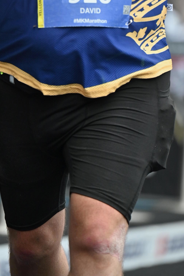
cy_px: -10
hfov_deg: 3.3
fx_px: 3196
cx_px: 47
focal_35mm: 417
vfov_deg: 4.9
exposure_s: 1/1250
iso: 400
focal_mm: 200
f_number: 2.8
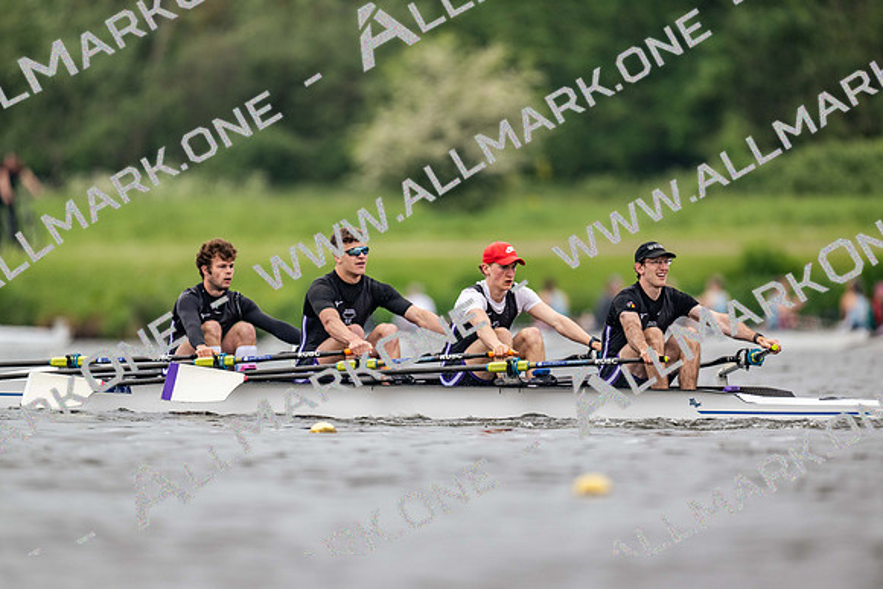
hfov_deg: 3.4
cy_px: 294
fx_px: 14719
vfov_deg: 2.3
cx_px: 442
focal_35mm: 600
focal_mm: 600
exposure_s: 1/2000
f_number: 4
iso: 720
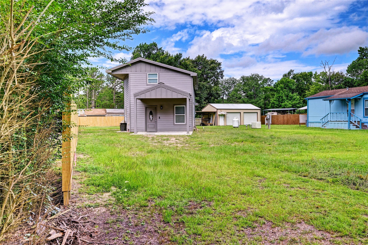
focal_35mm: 30
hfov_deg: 62.0
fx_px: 306
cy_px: 122
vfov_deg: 43.5
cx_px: 184
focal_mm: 30
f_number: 8
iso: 400
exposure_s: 1/320
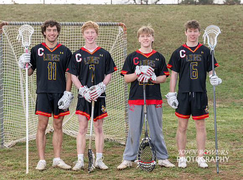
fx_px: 729
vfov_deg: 14.0
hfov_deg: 18.9
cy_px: 75
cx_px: 156
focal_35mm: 104
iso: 250
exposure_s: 1/200
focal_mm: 82
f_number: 4.5
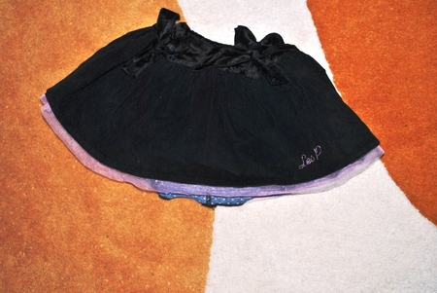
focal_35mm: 54
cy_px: 146
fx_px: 656
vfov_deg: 25.1
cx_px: 218
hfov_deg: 36.8
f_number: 5
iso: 100
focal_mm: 36
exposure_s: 1/125
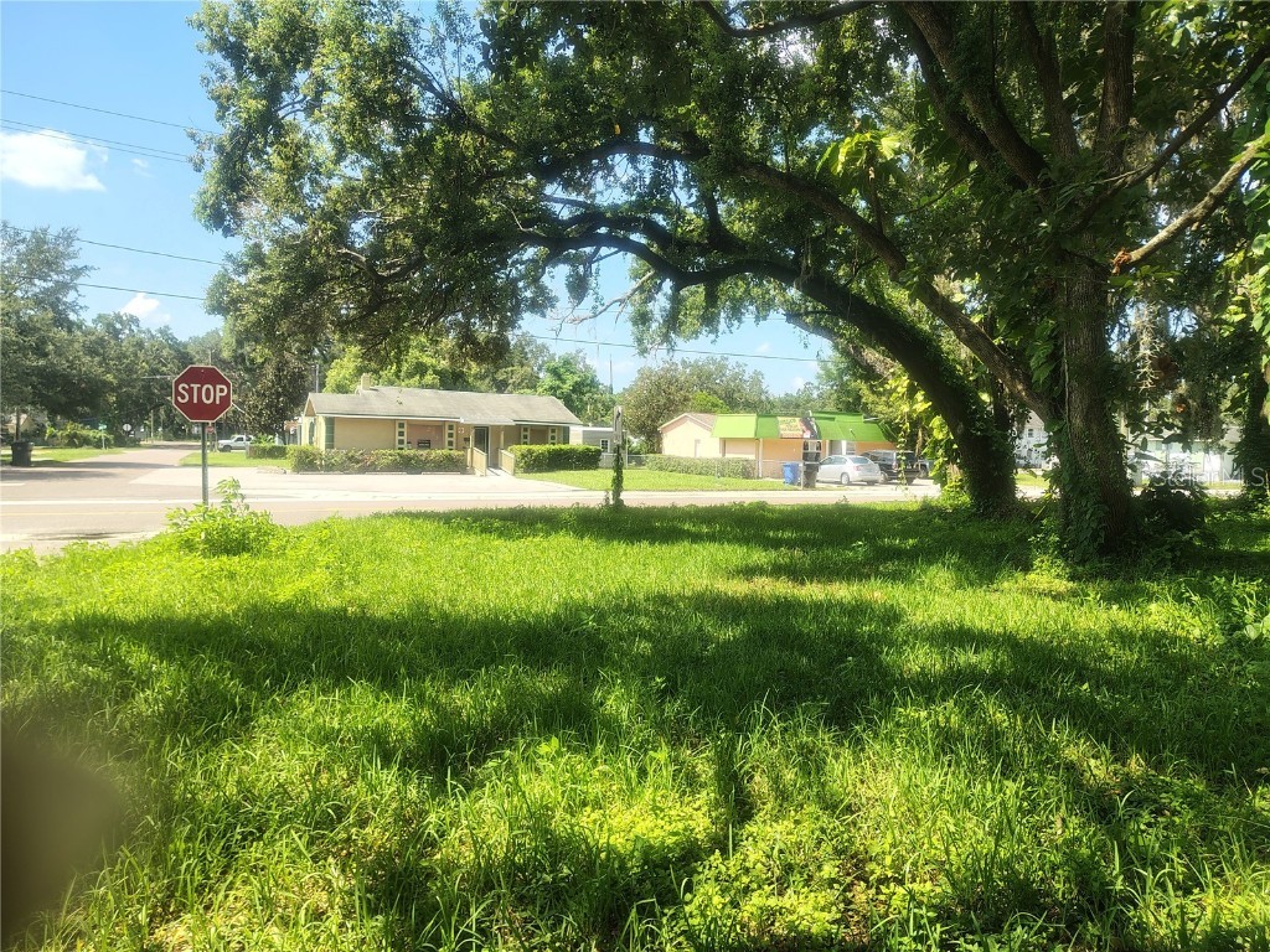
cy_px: 476
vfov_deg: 56.8
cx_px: 635
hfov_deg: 71.6
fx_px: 881
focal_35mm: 24
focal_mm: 5.56
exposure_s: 1/483
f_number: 1.8
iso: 100
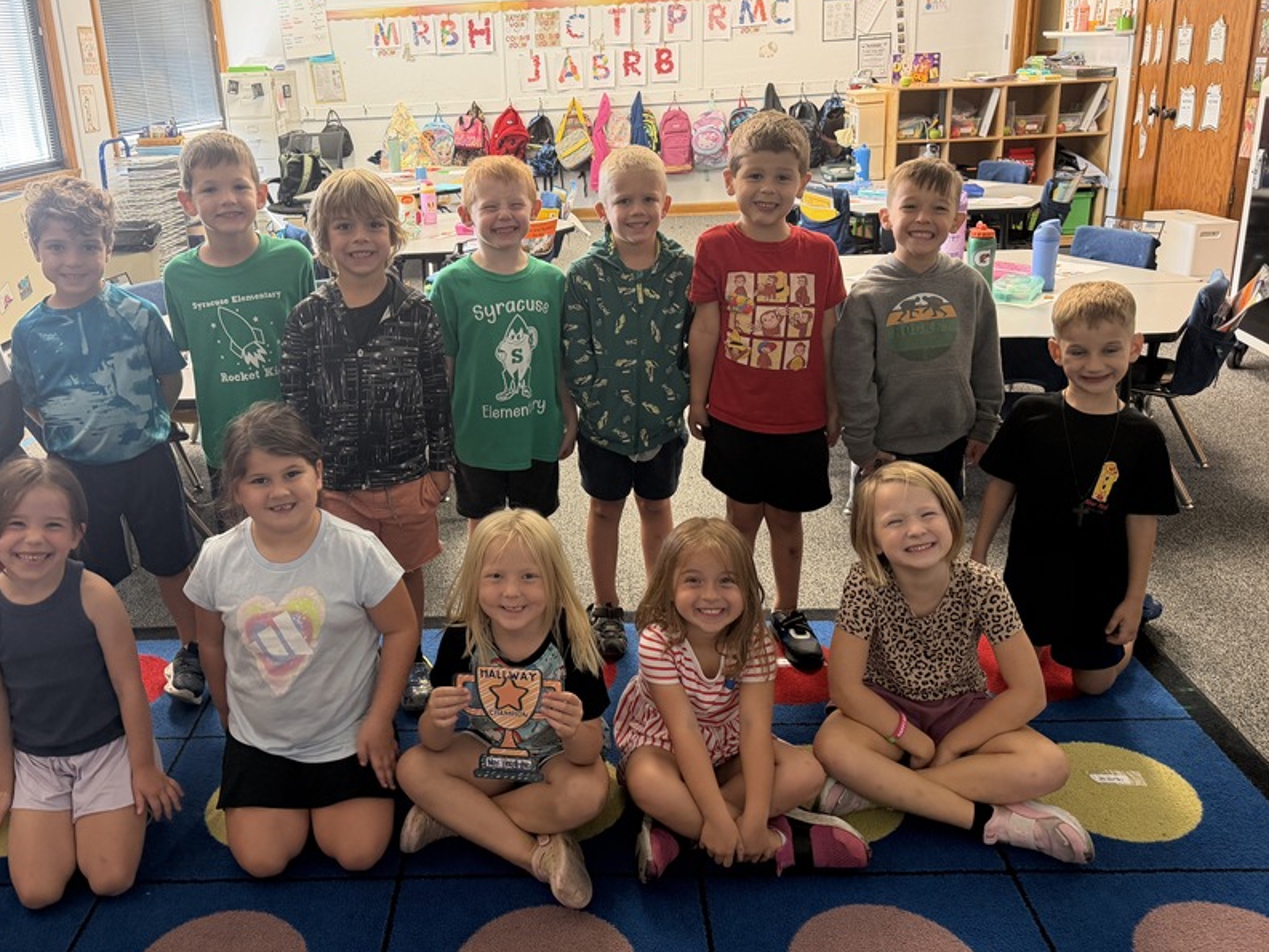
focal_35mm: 31
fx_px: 1137
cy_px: 421
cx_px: 514
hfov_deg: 57.9
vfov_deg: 45.4
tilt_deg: -18.3
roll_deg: +3.3
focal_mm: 6.76
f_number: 1.78
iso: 320
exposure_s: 1/60
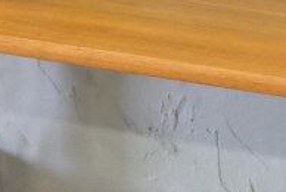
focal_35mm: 458
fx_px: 3644
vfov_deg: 3.0
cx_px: 411
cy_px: 139
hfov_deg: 4.5
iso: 4000
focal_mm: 46.6
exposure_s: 1/70
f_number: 4
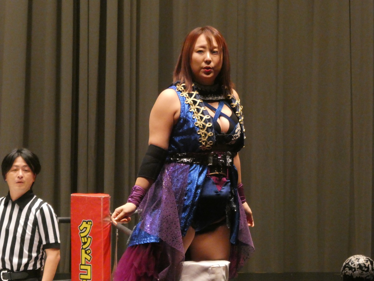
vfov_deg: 4.6
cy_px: 140
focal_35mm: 322
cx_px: 187
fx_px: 3479
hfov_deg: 6.2
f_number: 5.9
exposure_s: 1/160
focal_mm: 57.7
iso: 1600
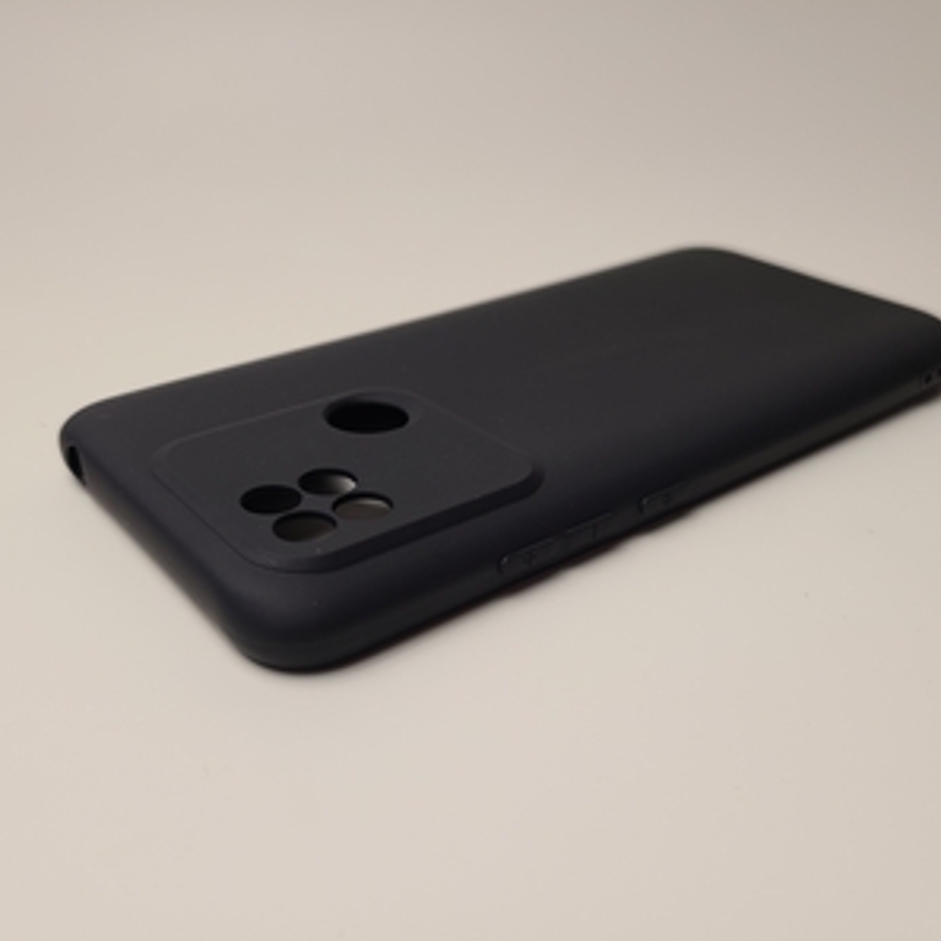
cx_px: 456
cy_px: 472
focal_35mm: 31
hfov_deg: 52.5
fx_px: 953
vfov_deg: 52.5
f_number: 1.8
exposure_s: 1/100
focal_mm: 5.4
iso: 64
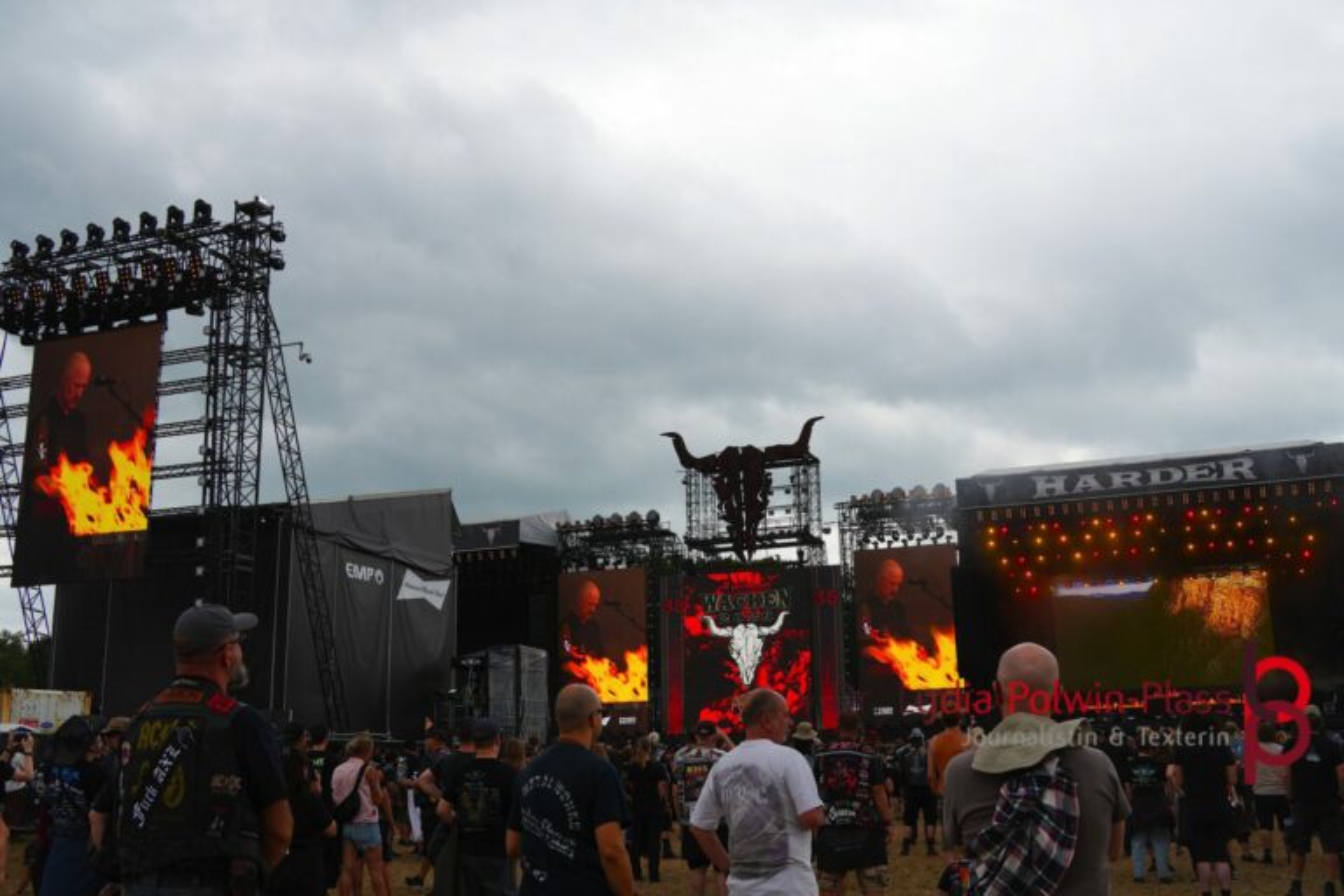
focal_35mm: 34
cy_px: 448
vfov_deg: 38.4
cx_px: 672
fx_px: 1288
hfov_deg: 55.1
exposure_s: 1/200
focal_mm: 23
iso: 100
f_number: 7.1
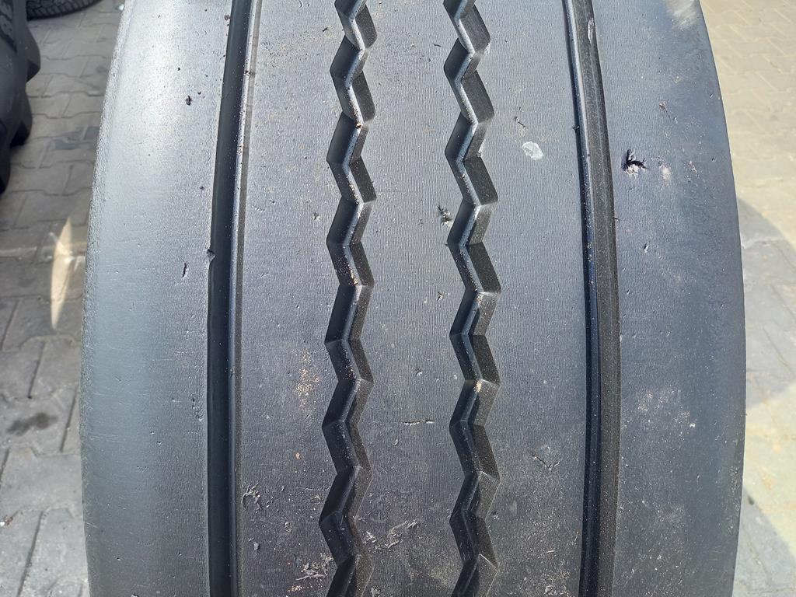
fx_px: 575
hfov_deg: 69.4
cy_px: 298
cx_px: 398
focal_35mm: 25
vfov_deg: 54.9
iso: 50
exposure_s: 1/241
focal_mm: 4.65
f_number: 1.8
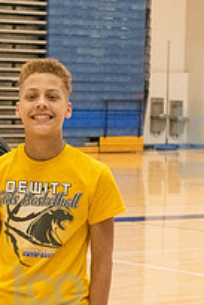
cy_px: 305
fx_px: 1527
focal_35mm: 180
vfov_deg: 11.3
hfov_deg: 7.6
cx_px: 48
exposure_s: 1/400
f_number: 5.6
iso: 10000
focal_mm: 55
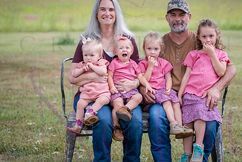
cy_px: 76
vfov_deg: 11.2
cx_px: 138
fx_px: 827
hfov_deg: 16.6
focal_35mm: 123
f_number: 2.8
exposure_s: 1/640
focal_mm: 80
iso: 400
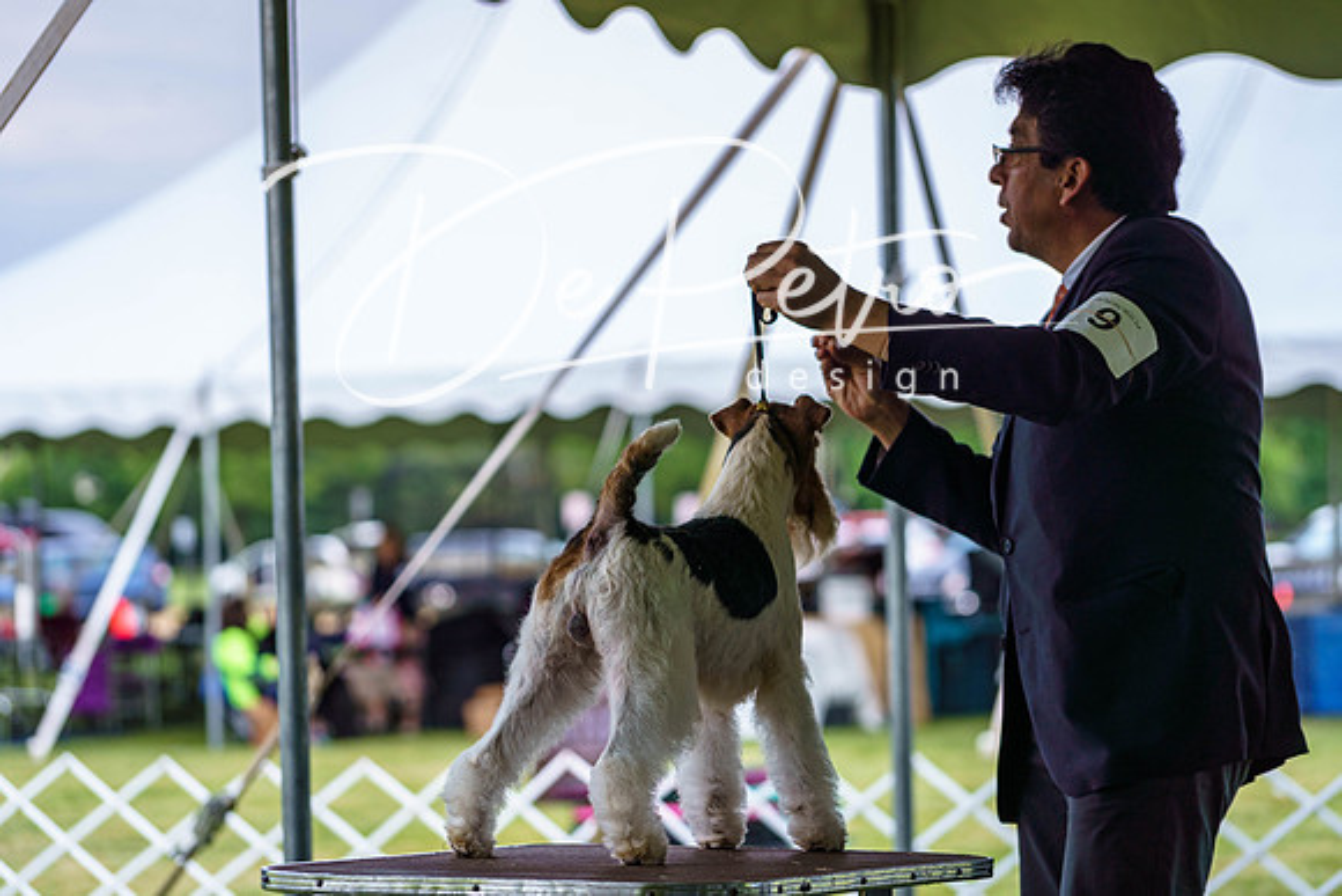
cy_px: 448
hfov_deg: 15.4
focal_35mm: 133
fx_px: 4959
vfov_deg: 10.3
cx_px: 671
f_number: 4
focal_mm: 133
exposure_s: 1/500
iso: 250
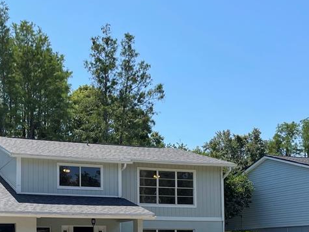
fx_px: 500
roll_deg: +1.1
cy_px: 223
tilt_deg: +3.8
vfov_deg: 25.1
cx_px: 78
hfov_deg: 33.6
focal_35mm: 56
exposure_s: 1/3401
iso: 32
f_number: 1.6
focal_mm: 4.2
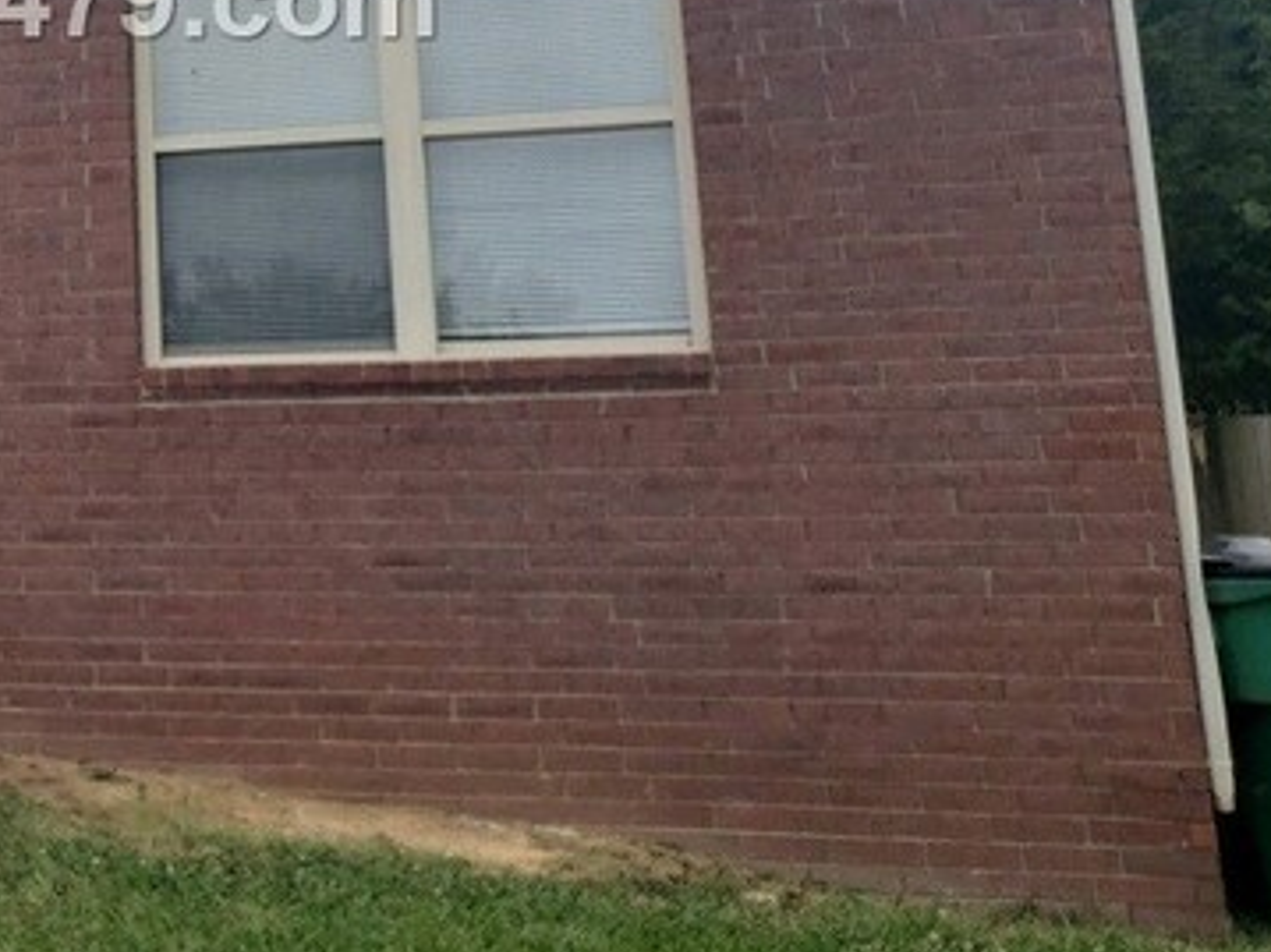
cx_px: -35
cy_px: -67
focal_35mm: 58
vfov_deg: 23.8
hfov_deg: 30.6
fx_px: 2129
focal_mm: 4.3
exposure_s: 1/292
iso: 50
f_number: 2.4
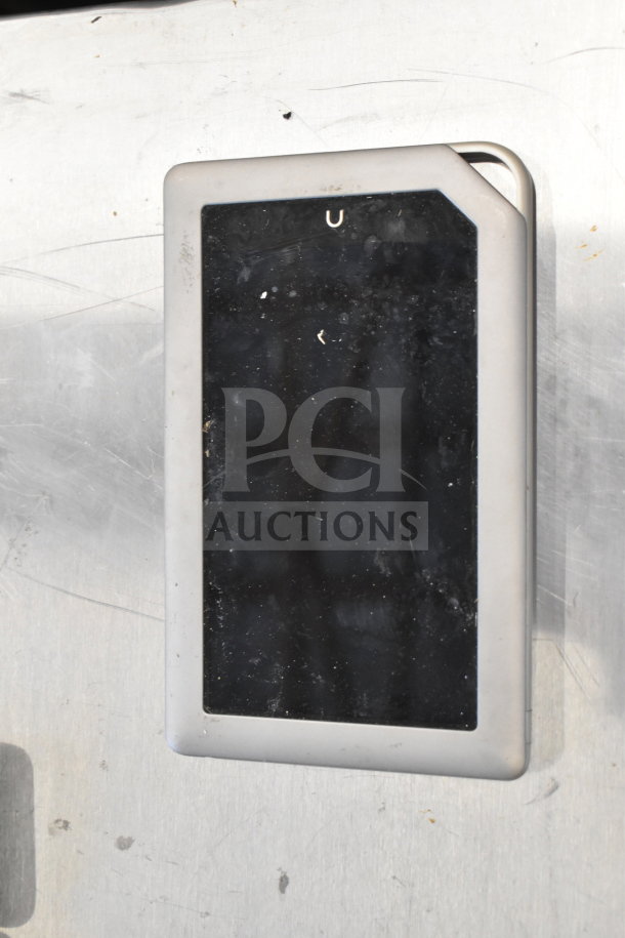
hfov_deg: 25.8
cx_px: 312
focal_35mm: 52
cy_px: 469
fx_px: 1367
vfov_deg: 37.9
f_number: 4.5
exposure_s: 1/60
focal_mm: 35
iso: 2200
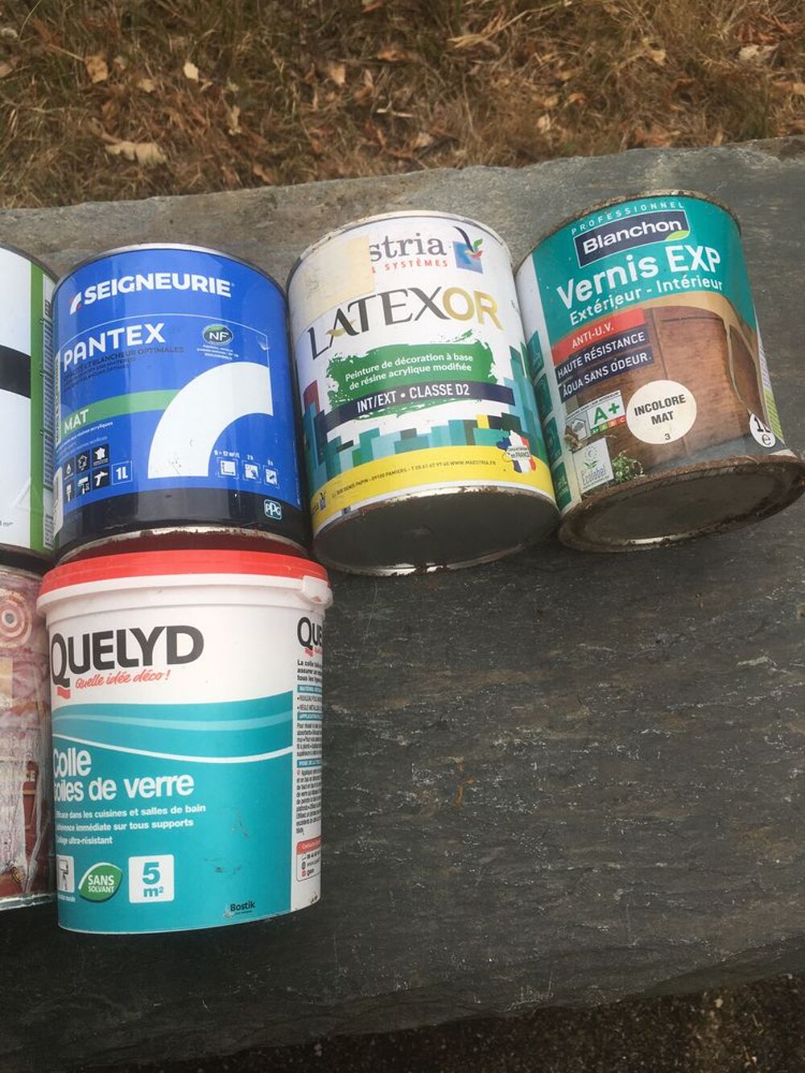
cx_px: 402
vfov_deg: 61.7
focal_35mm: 29
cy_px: 536
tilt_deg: -68.9
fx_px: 899
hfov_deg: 48.2
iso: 25
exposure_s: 1/348
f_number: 2.2
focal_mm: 4.15
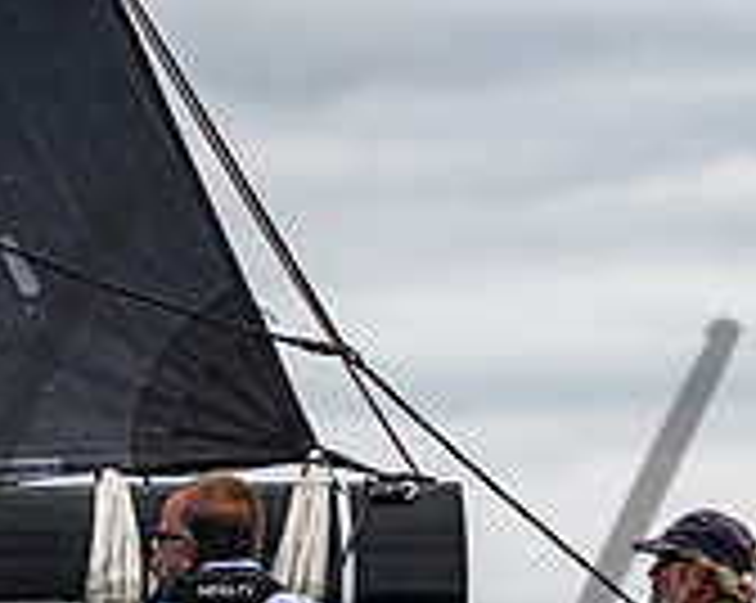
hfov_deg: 2.1
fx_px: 20293
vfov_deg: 1.7
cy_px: 830
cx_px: 783
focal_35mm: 908
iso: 500
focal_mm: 280
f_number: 8
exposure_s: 1/2000
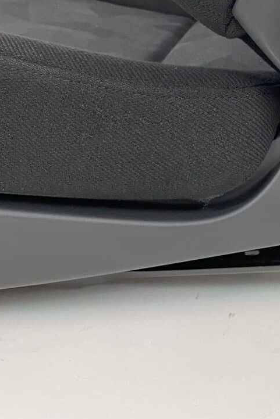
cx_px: 296
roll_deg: +0.2
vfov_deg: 33.5
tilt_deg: -12.1
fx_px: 641
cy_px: 12
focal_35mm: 55
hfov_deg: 23.3
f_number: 1.8
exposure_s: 1/50
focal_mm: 4.25
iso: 100
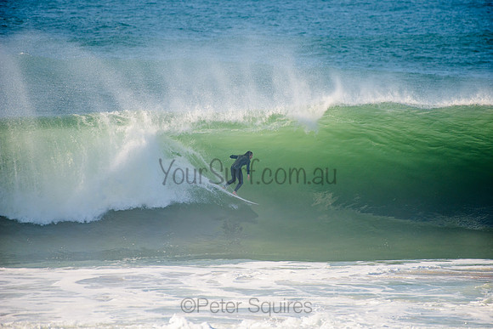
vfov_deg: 2.8
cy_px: 164
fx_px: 6849
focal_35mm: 500
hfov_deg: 4.1
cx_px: 246
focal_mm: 500
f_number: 5.6
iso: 280
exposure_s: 1/1600
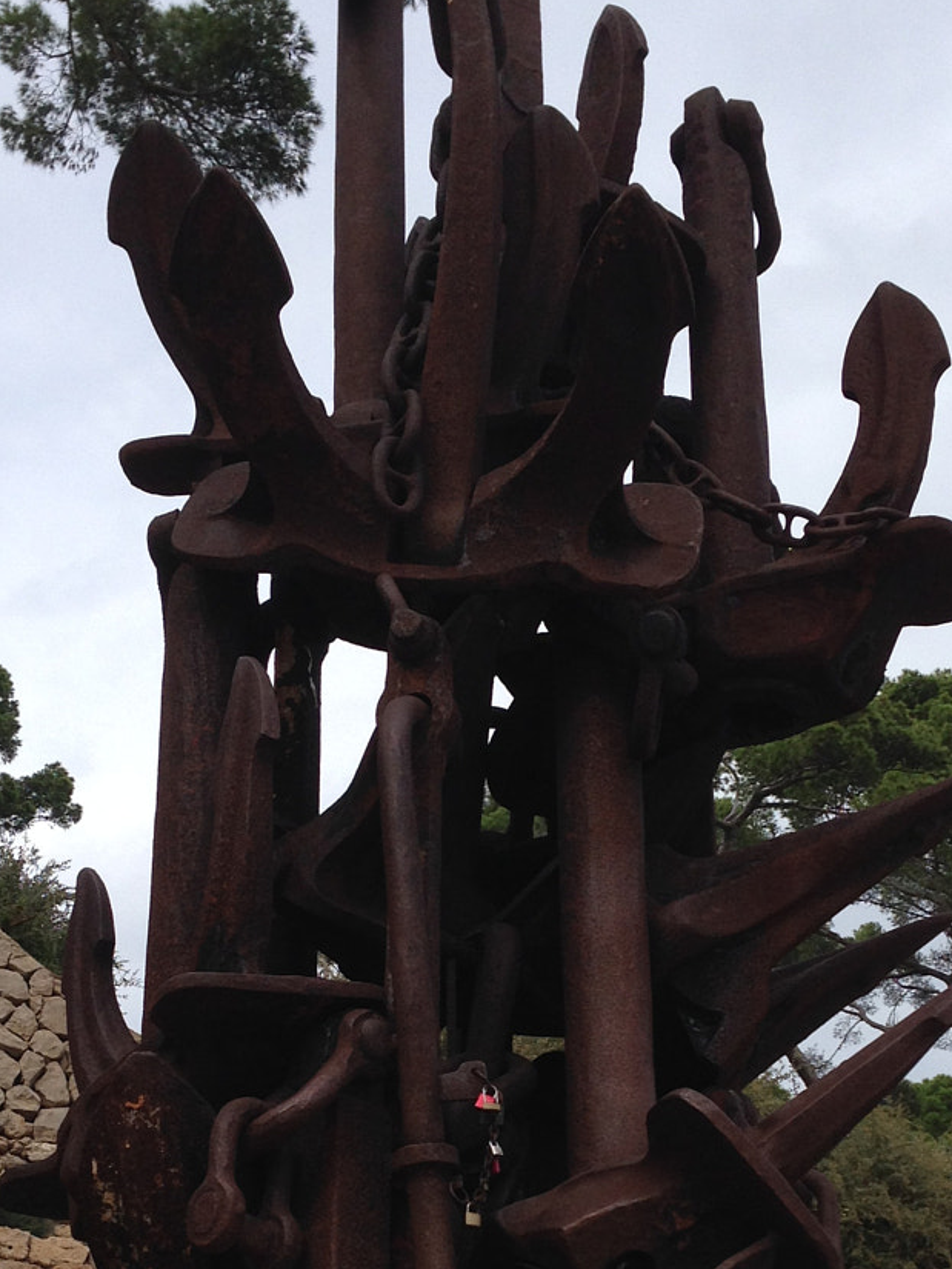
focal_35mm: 64
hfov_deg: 22.9
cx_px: 503
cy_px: 1001
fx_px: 2346
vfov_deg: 29.6
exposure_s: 1/1550
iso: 50
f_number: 2.4
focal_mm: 4.12
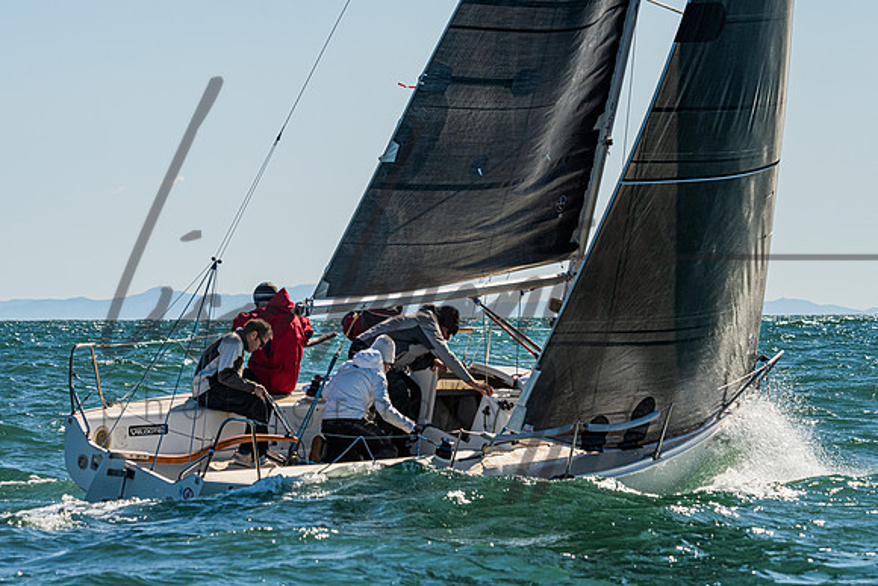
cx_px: 407
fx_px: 5238
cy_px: 302
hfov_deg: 9.6
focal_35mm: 215
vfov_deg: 6.4
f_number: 9
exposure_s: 1/2000
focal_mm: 175
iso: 400
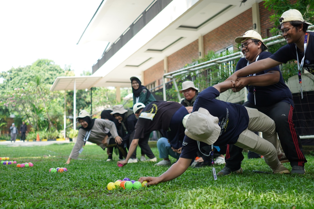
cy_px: 104
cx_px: 157
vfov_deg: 31.9
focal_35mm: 42
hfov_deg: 46.4
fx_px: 366
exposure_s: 1/800
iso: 200
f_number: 2
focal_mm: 28
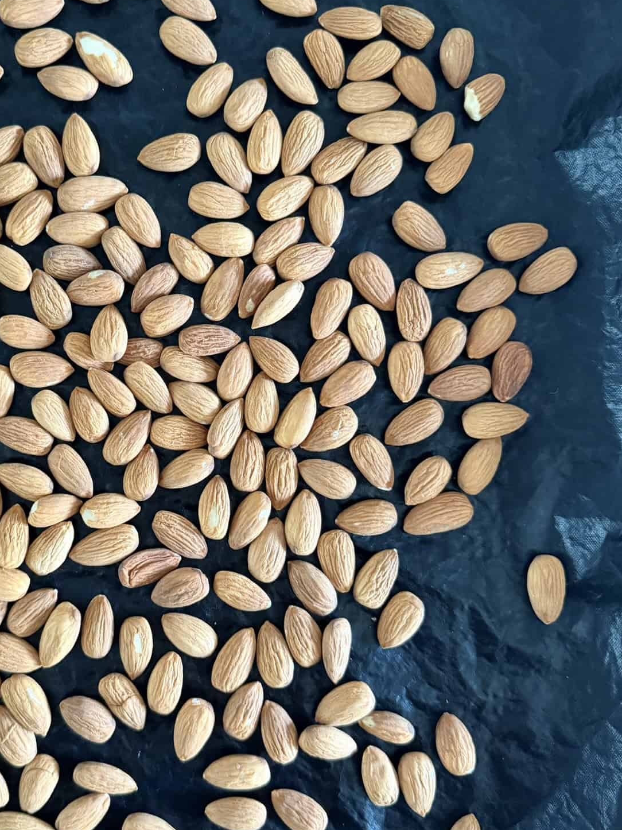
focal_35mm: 34
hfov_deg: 41.2
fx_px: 815
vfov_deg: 54.0
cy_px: 414
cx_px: 201
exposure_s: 1/45
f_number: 1.8
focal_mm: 6.8
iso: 800
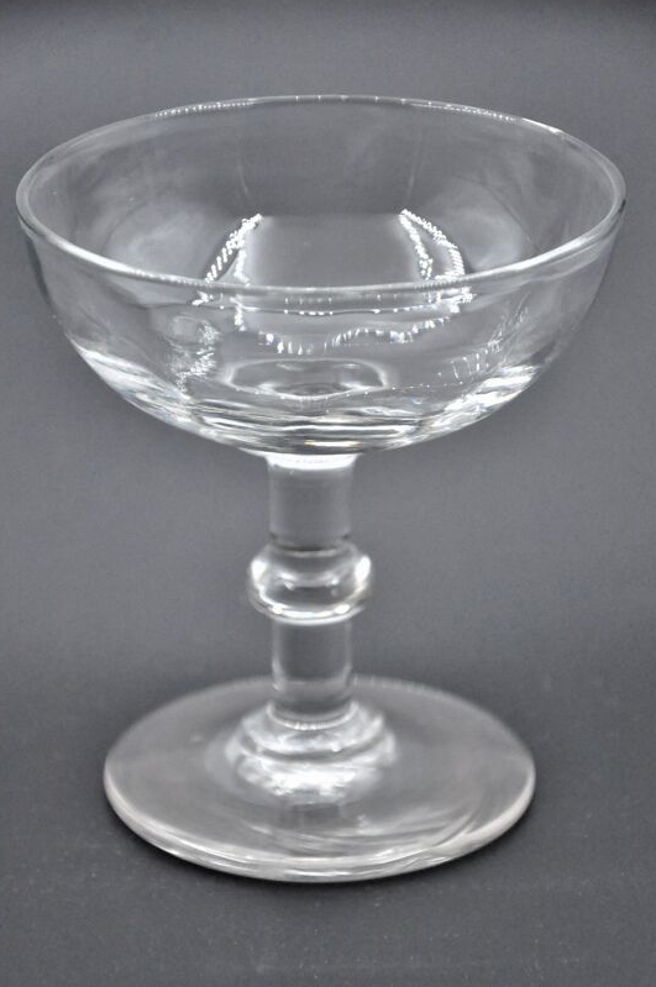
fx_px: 4273
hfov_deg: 8.8
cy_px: 545
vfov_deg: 13.2
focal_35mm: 156
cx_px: 319
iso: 3200
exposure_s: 1/1600
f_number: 5.6
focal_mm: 92
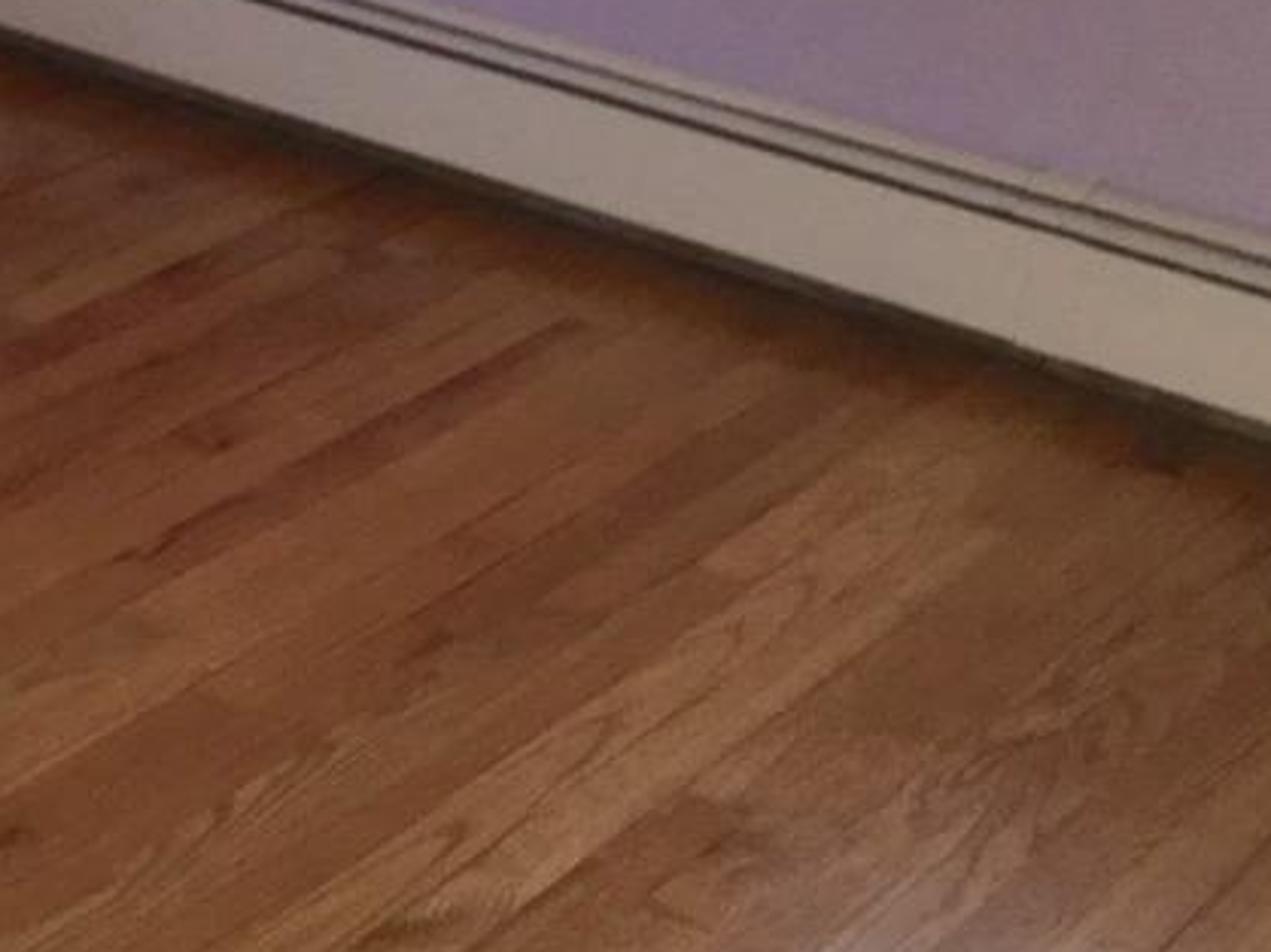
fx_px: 3670
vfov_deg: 14.2
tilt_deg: -14.9
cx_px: -204
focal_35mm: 100
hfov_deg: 18.7
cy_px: -249
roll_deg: -4.2
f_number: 2.2
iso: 25
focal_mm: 4.15
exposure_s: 1/59
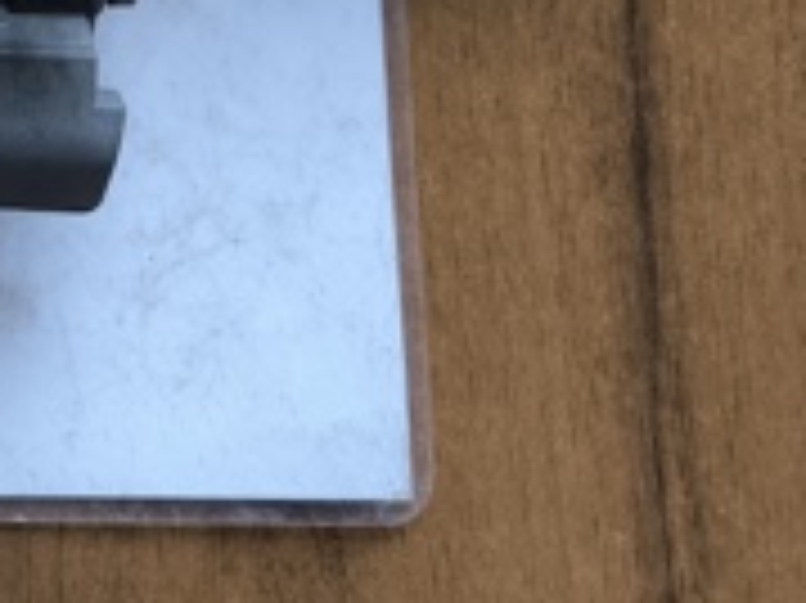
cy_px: -459
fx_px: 2001
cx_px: -419
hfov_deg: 19.6
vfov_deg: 15.0
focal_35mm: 86
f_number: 1.9
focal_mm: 6.92
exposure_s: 1/100
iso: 160
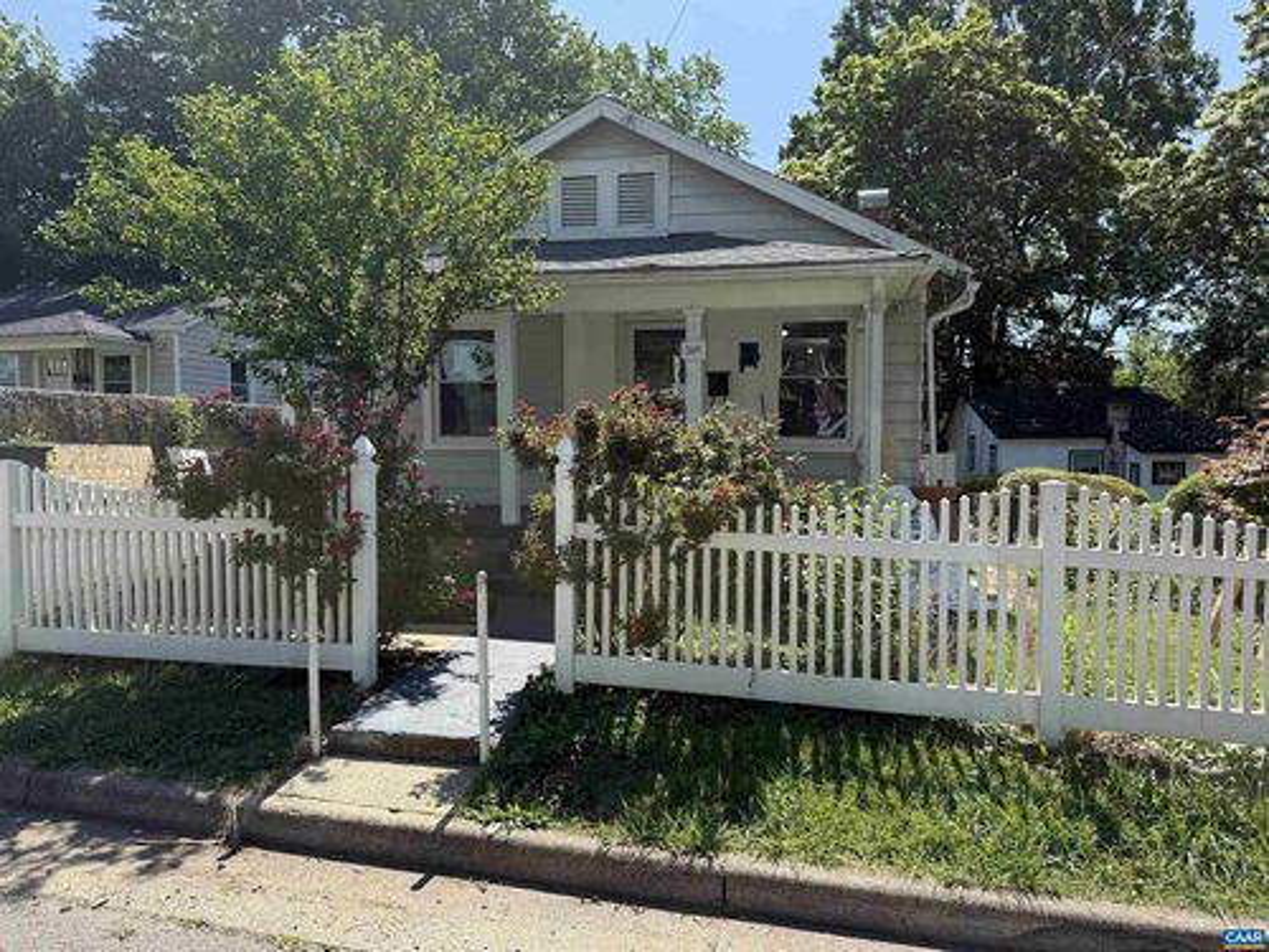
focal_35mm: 24
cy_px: 476
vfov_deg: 56.8
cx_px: 634
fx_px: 880
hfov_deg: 71.6
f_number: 1.78
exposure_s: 1/2703
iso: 100
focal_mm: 6.76
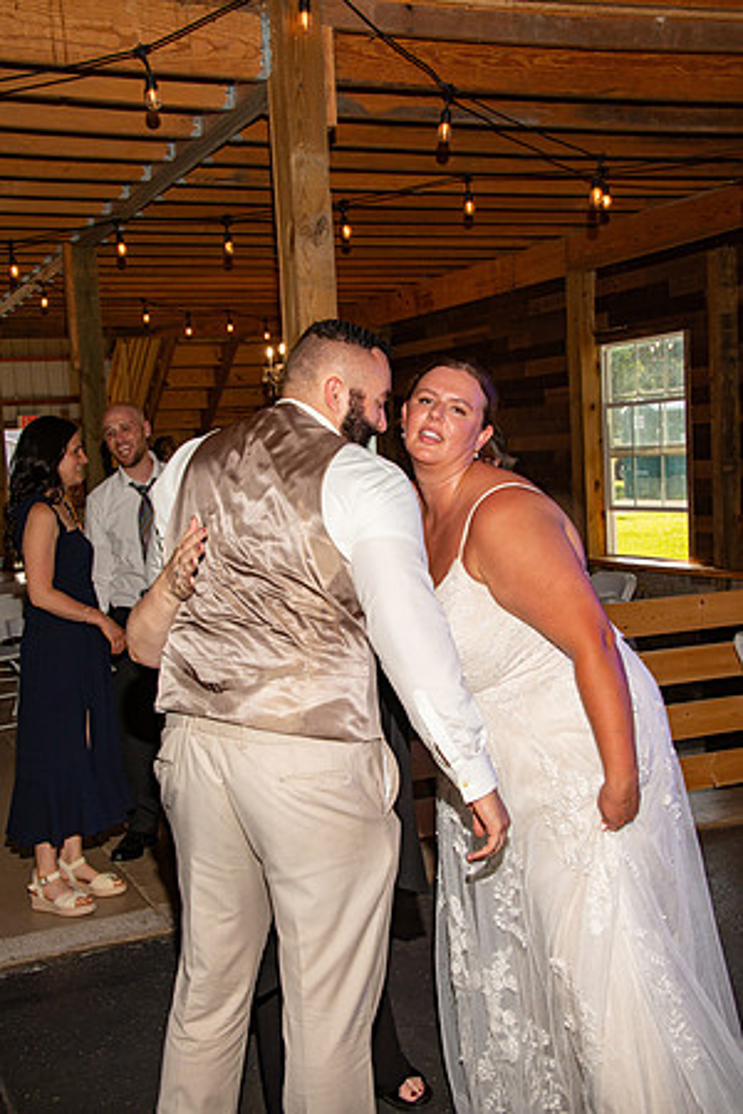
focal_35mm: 44
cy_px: 557
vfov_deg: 44.5
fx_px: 1362
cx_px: 372
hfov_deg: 30.5
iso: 400
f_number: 13
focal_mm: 44
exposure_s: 1/125
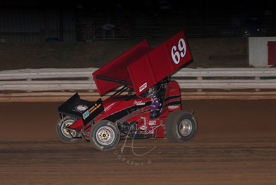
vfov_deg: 10.7
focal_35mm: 129
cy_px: 92
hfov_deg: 15.9
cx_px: 138
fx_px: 990
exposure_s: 1/400
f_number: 4
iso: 200
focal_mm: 86
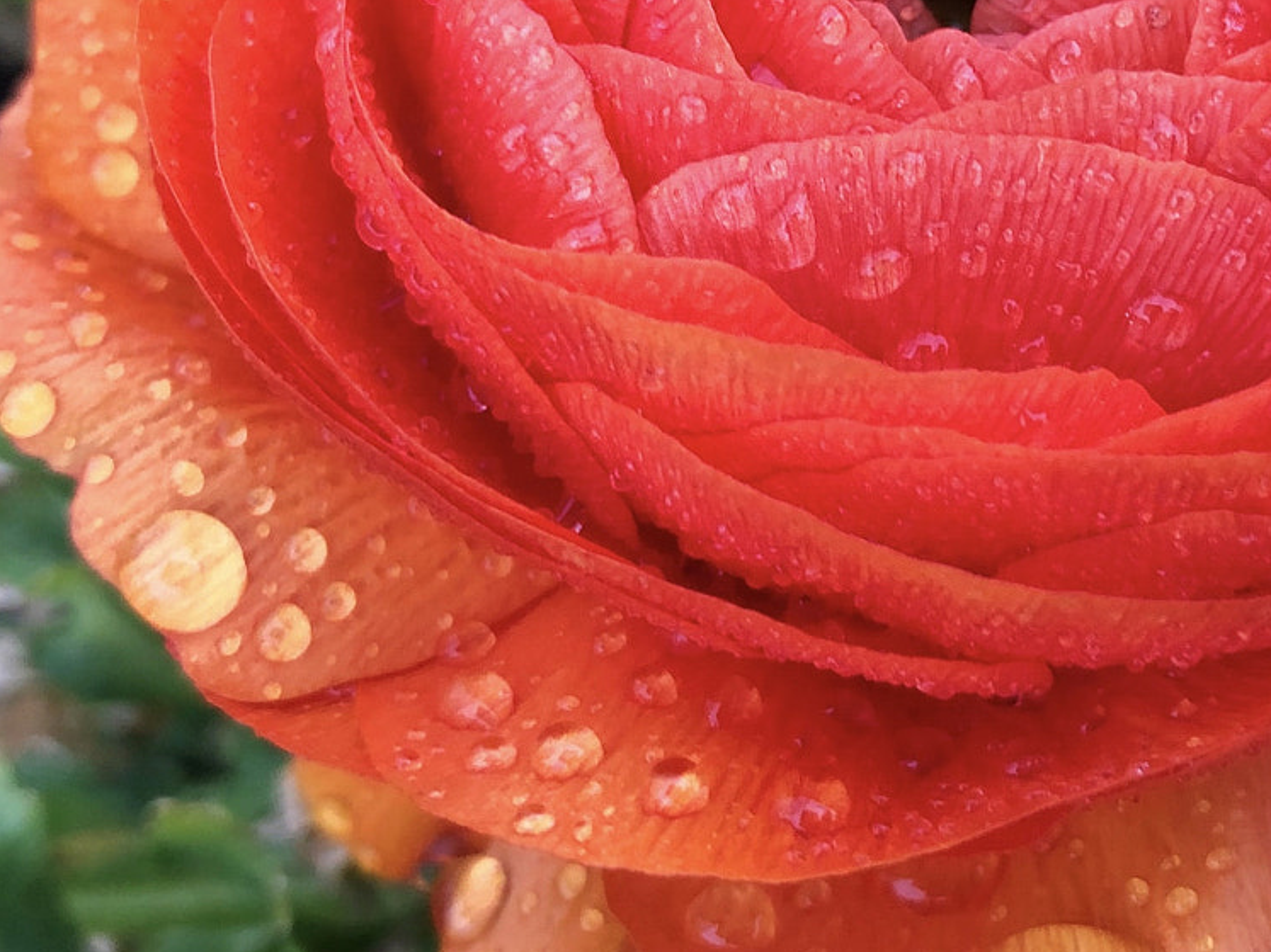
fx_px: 2203
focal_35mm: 60
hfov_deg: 31.8
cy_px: 296
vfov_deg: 24.3
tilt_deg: -54.4
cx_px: 893
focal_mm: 4
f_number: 1.8
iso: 32
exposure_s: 1/25
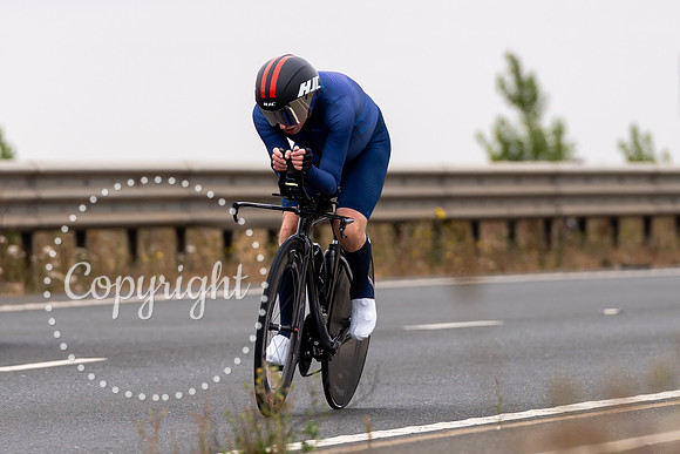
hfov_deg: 4.2
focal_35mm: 487
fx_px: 9196
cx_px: 322
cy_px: 241
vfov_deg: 2.8
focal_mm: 200
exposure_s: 1/800
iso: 100
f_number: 3.5
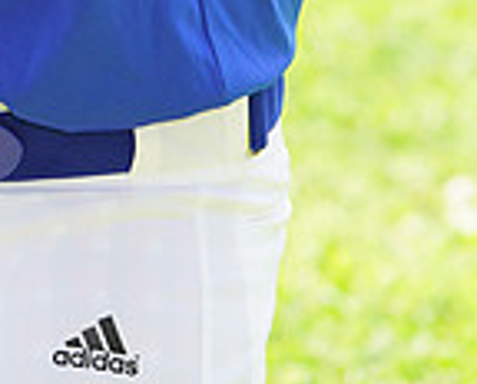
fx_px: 10348
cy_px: -420
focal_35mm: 731
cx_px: -126
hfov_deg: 2.6
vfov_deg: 2.1
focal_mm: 194
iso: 200
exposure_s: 1/200
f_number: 6.3
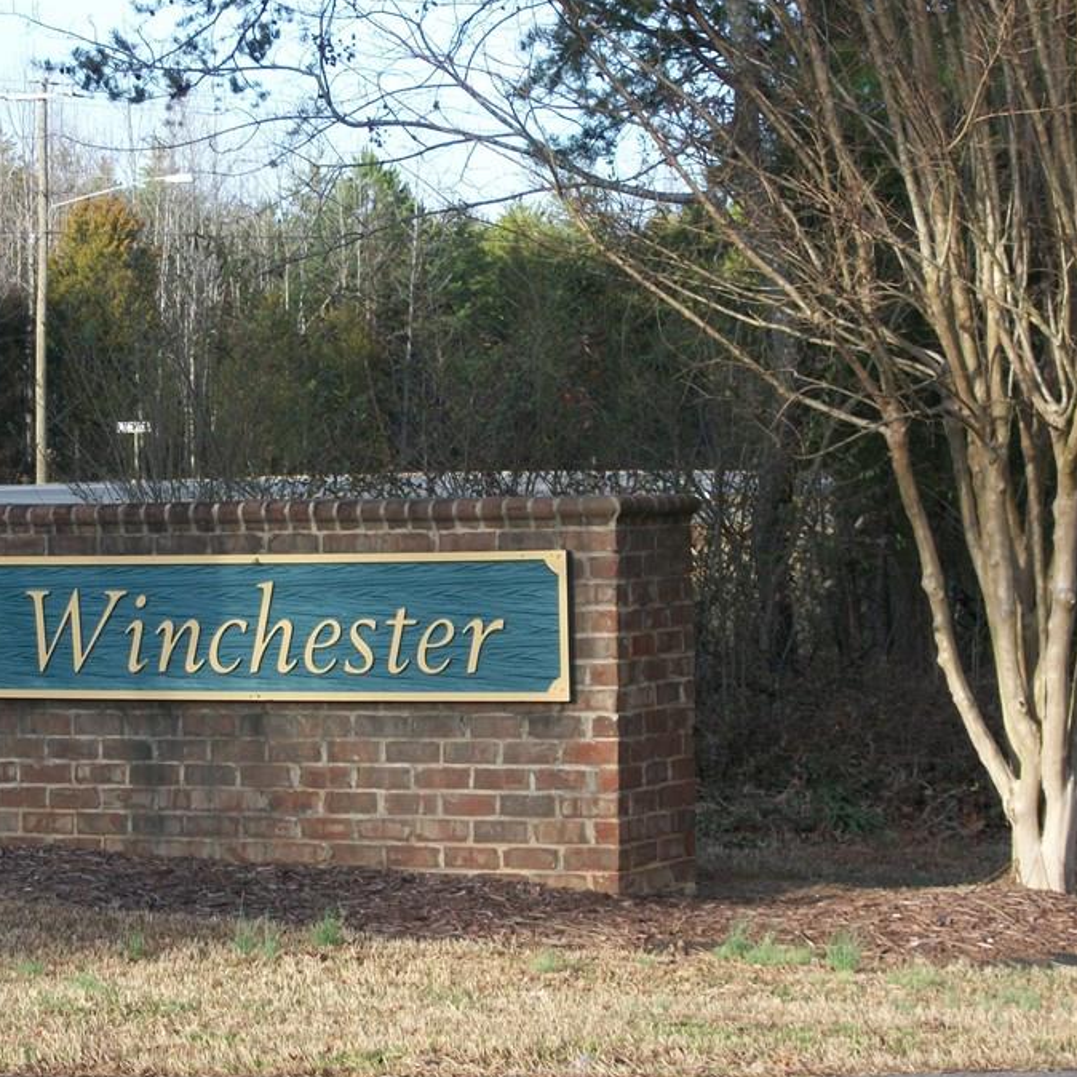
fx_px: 4541
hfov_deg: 13.5
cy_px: 524
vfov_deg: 13.5
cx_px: 324
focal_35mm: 129
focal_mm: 17.1
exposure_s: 1/160
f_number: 5.2
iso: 80
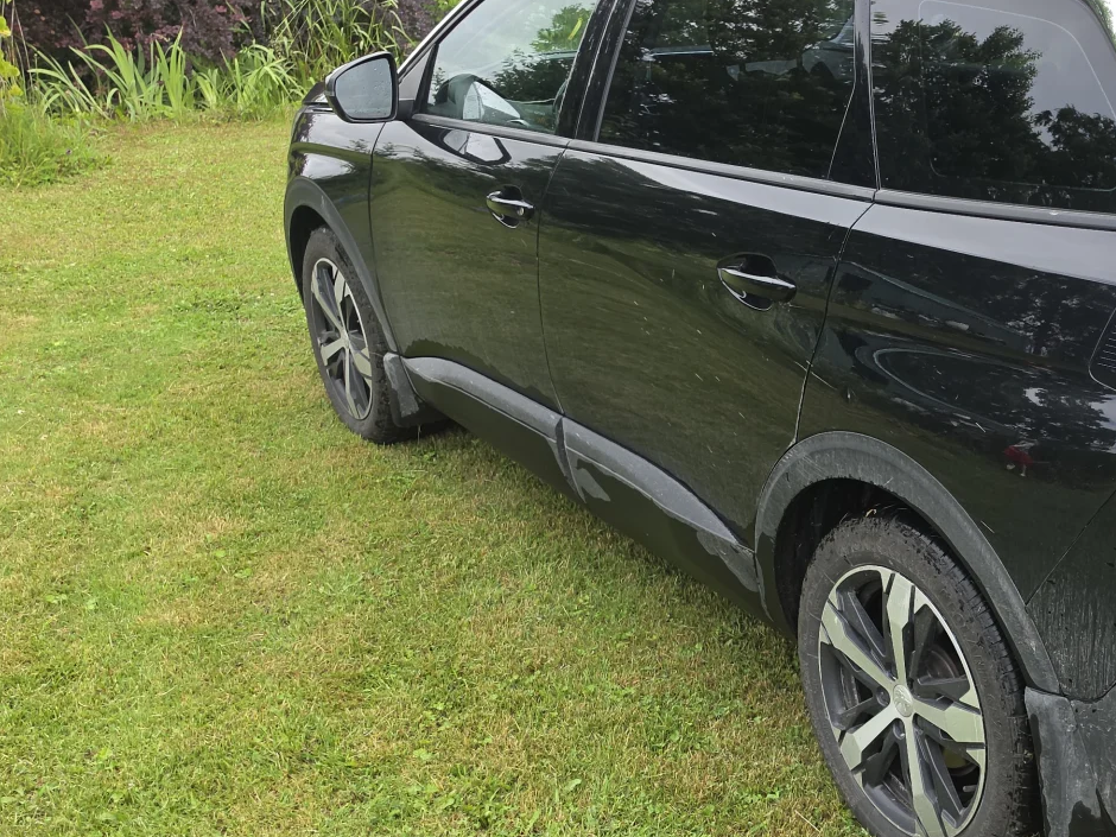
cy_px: 508
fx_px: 1515
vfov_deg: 30.8
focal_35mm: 47
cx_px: 947
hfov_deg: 38.4
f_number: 1.4
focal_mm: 6.5
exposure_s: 1/260
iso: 10
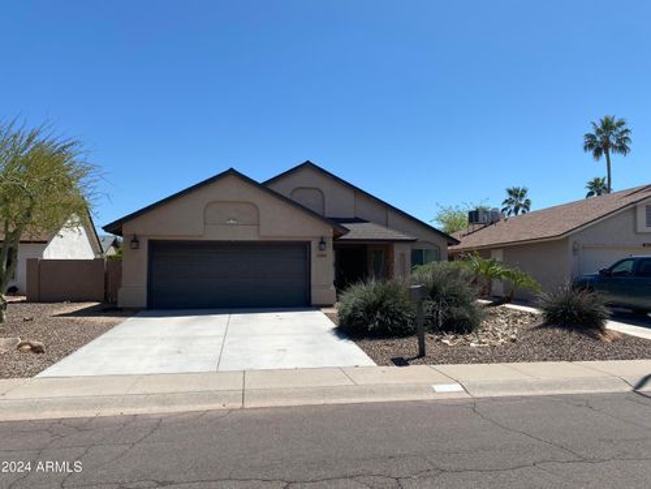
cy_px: 244
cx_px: 326
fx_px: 489
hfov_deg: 67.3
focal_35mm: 26
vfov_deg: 53.1
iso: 32
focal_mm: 4.25
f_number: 1.8
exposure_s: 1/3731
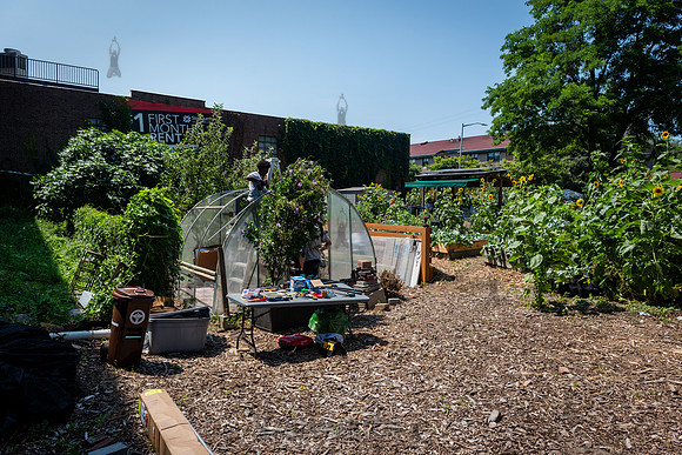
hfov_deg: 73.7
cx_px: 341
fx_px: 455
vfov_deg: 53.1
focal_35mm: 24
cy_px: 228
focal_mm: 24
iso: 500
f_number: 5.6
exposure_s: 1/1600
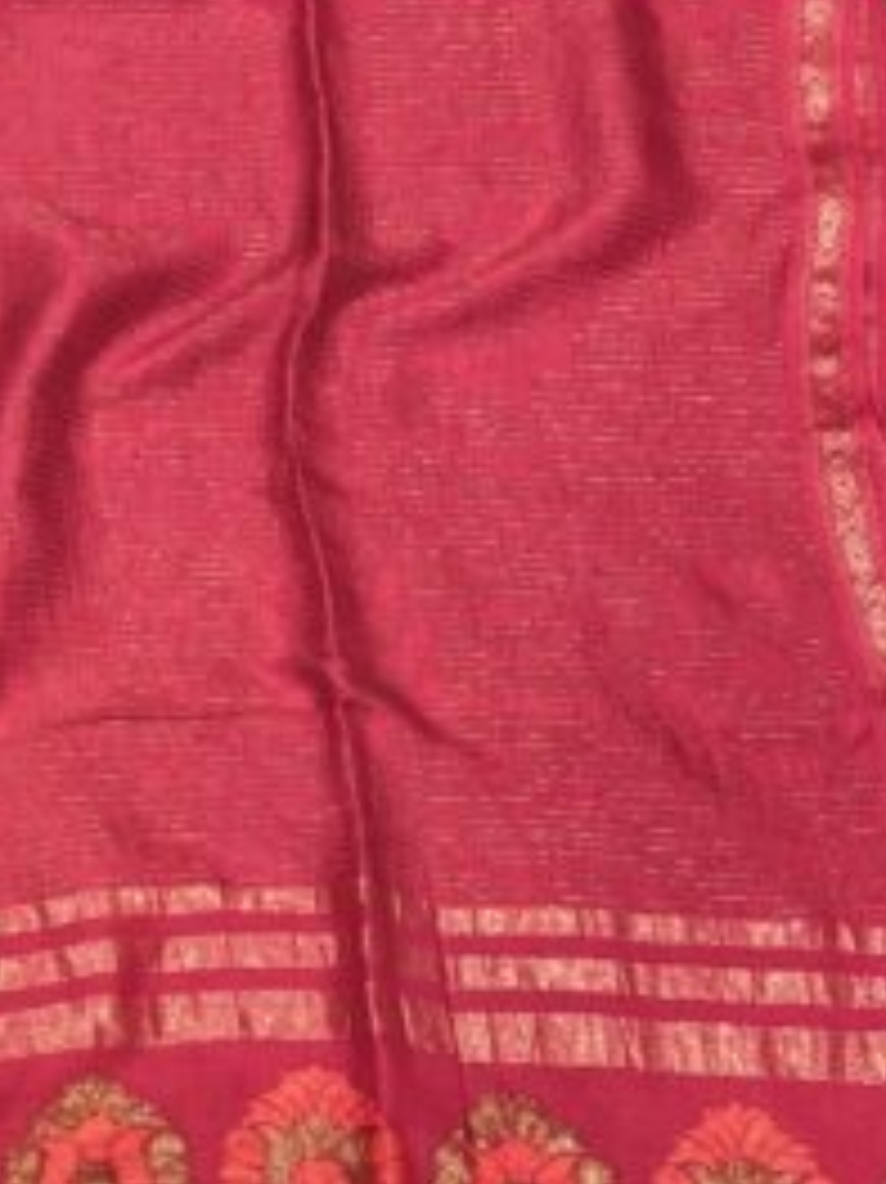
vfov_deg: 24.0
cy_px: 1089
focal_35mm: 79
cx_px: -207
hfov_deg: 17.7
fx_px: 2698
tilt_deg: -73.9
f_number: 1.6
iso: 160
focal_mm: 5.96
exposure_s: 1/50
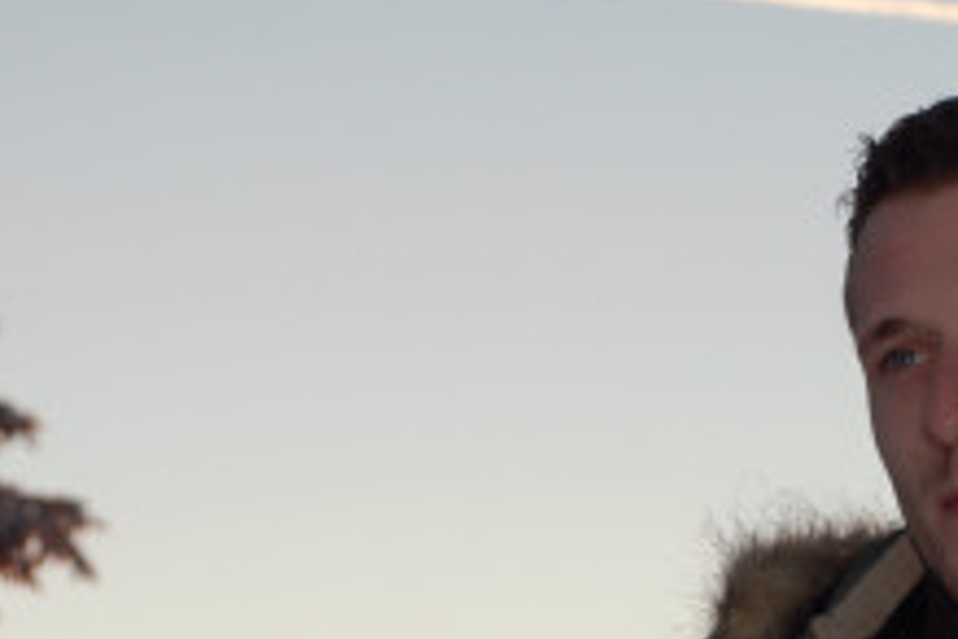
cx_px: 805
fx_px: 6067
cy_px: 635
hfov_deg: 9.0
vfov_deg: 6.0
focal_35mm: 228
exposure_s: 1/125
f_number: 5.6
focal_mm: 52
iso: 125
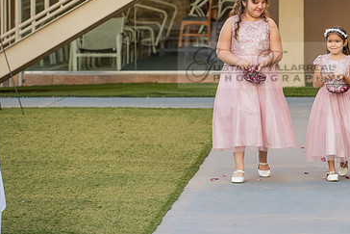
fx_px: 2636
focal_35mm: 271
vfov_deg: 5.1
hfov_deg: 7.6
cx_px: 262
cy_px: 65
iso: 800
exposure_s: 1/320
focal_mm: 170
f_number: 4
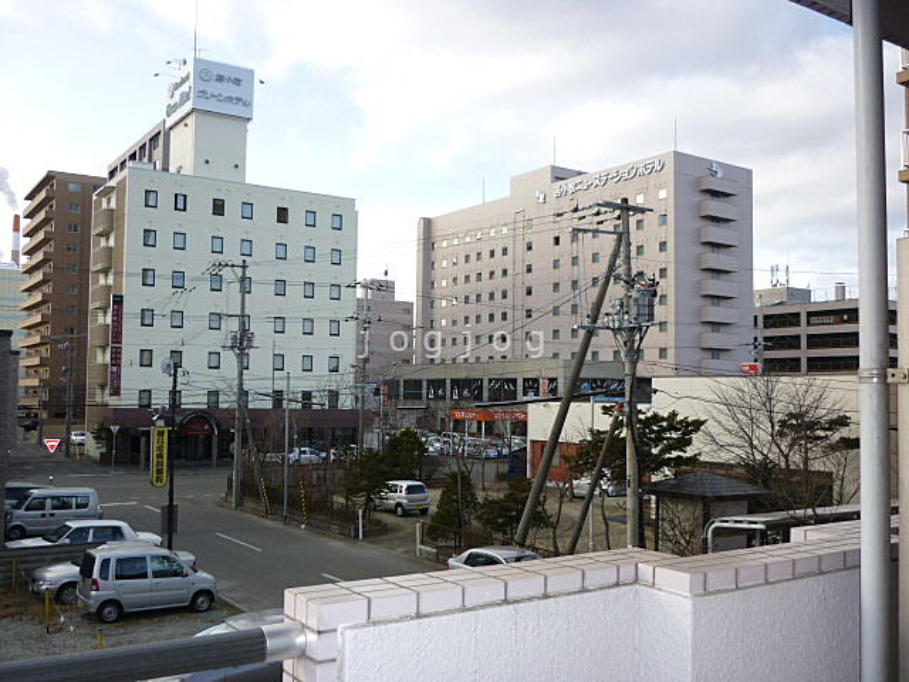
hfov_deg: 55.4
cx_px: 454
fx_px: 867
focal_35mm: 33
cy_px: 341
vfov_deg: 42.9
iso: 100
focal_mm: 5.5
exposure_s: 1/640
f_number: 2.8
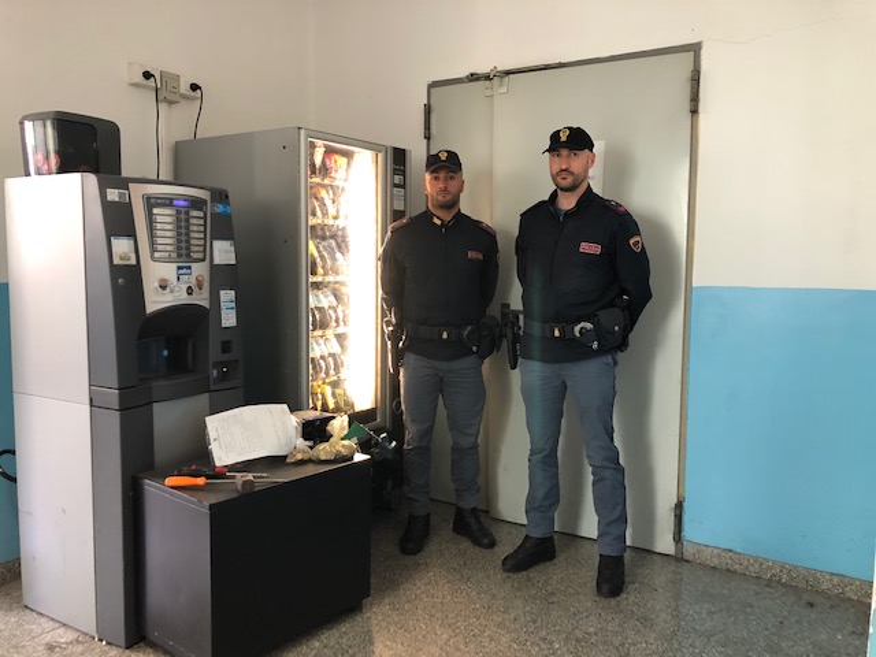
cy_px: 328
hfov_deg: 63.4
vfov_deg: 49.7
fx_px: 709
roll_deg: -0.6
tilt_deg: -6.4
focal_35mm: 28
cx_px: 438
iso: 80
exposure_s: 1/17
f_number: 1.8
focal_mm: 4
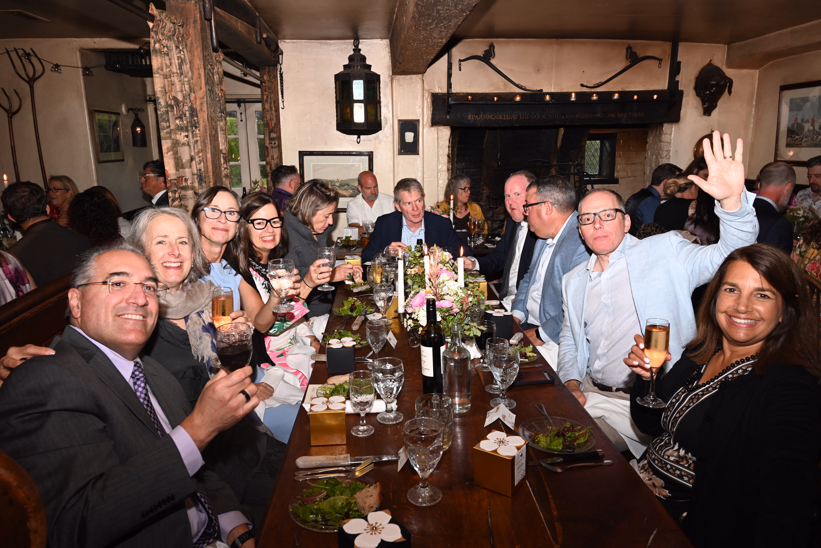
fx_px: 581
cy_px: 274
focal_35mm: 26
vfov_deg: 50.4
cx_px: 410
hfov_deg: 70.4
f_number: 6.3
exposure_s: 1/60
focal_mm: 25.5
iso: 500
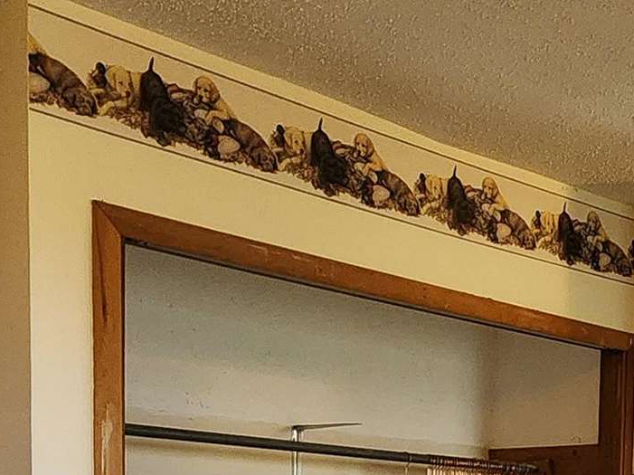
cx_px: 604
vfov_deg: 22.6
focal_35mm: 57
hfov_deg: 31.7
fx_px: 1043
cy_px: 637
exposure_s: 1/60
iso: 320
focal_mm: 2.2
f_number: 2.2
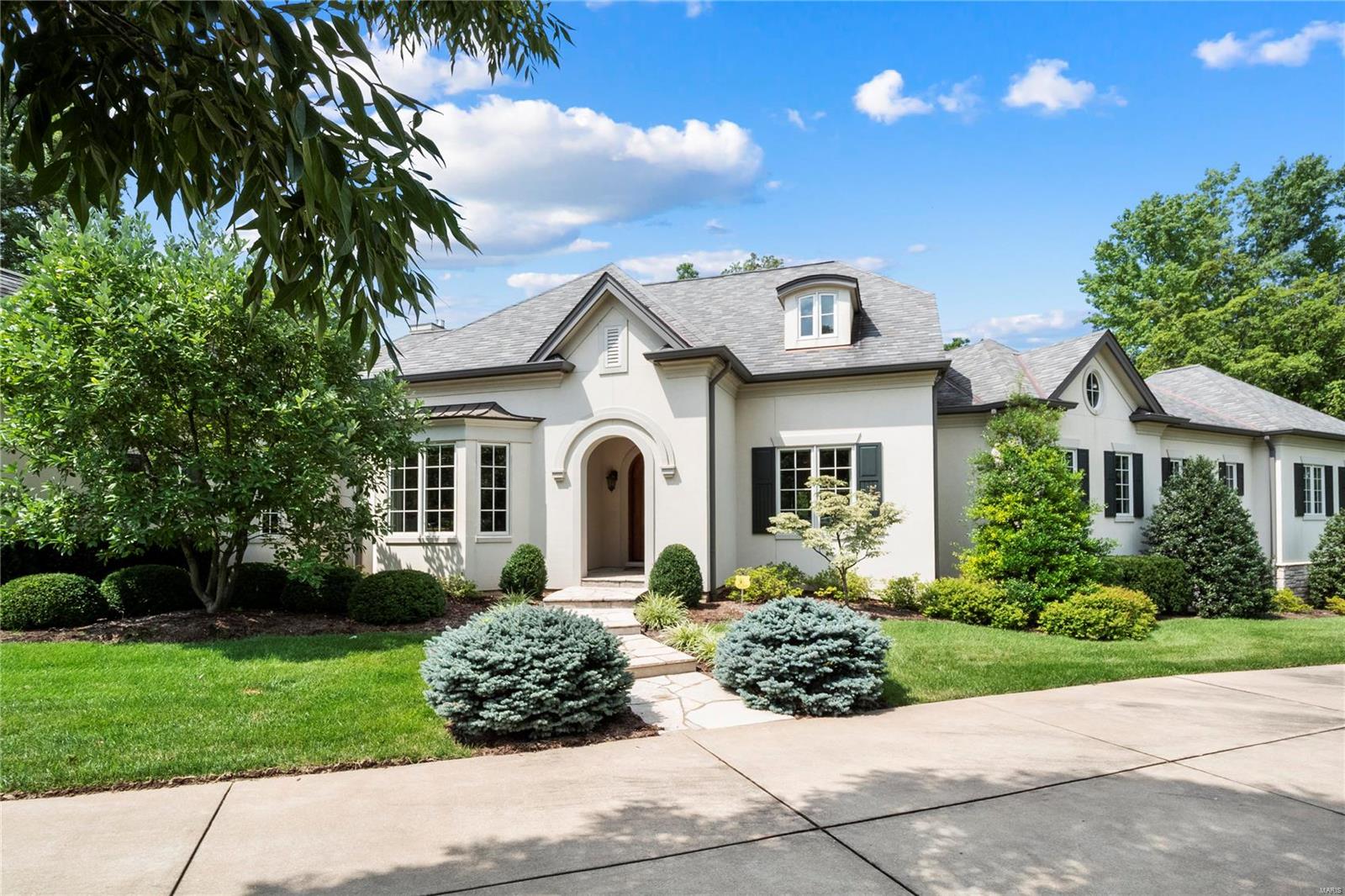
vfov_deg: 73.7
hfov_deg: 96.7
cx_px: 672
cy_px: 448
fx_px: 598
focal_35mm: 16
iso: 400
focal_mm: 8
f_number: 10
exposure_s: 1/250
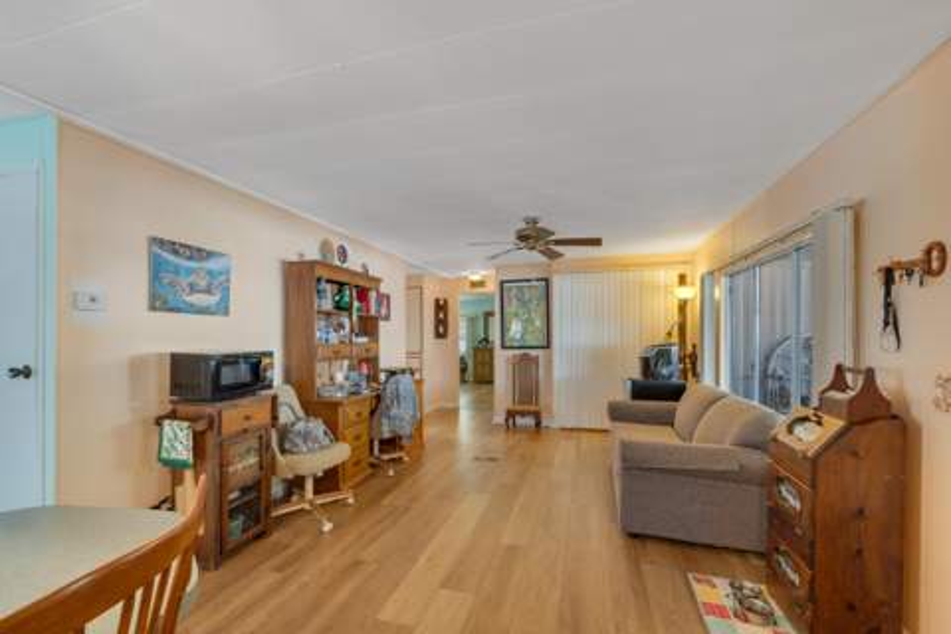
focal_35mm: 15
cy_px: 317
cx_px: 476
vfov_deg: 77.3
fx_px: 396
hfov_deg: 100.4
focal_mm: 10
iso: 320
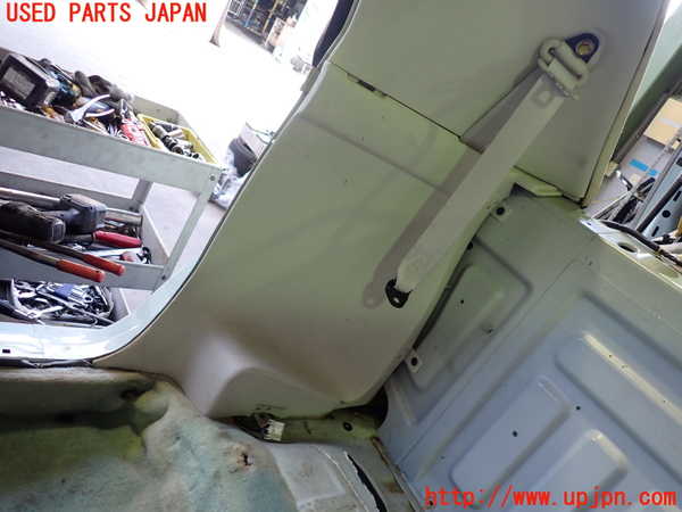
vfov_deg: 54.9
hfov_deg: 69.4
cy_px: 256
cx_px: 341
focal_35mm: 25
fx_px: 493
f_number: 2
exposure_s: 1/60
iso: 200
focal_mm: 4.5
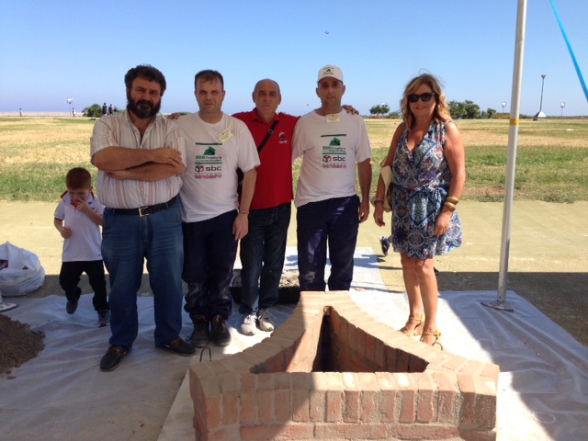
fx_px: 561
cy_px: 220
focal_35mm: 33
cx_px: 294
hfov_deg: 55.4
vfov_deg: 42.9
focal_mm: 4.12
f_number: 2.4
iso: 50
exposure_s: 1/951
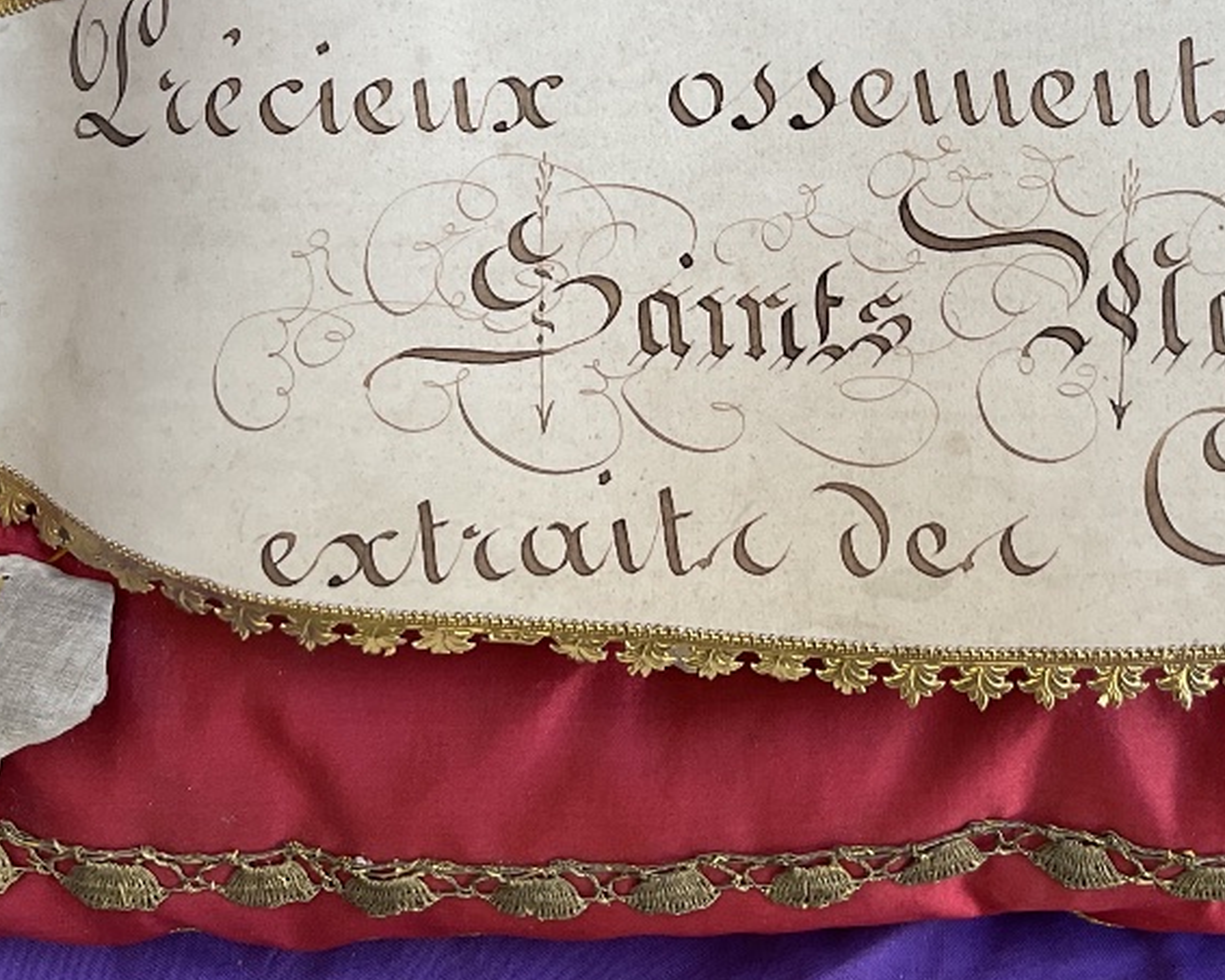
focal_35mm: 60
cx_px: 887
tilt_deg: -45.8
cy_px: 45
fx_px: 2176
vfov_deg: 24.5
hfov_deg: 31.0
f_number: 1.8
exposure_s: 1/120
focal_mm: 3
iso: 32
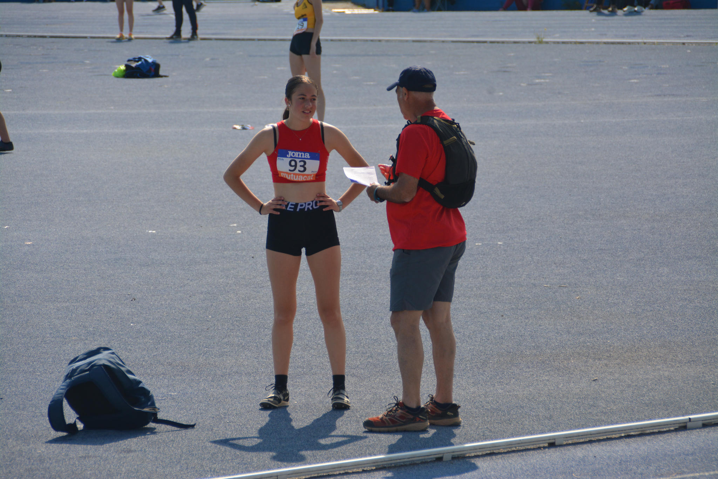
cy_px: 240
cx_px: 359
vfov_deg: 4.6
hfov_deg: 6.9
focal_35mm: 300
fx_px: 5982
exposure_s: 1/1600
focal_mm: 200
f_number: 6.3
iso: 400
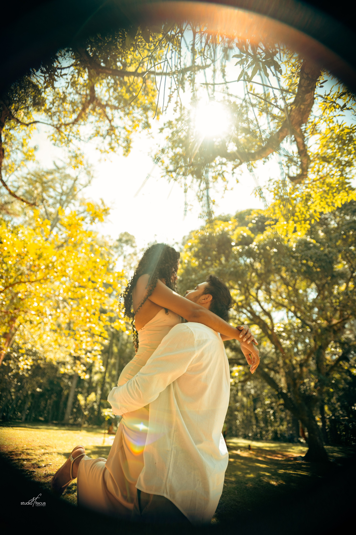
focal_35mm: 18
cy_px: 268
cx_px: 178
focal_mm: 18
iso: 125
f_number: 1.8
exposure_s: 1/400
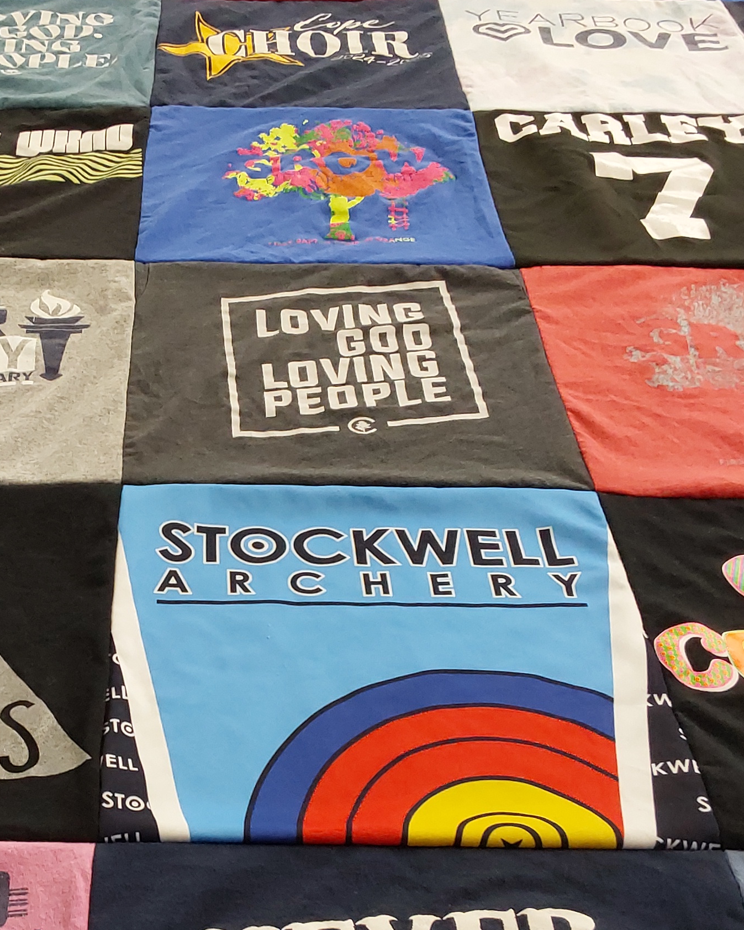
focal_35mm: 53
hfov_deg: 28.0
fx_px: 1458
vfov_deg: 35.0
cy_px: 617
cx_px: 145
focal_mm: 2.91
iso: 160
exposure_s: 1/60
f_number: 1.9
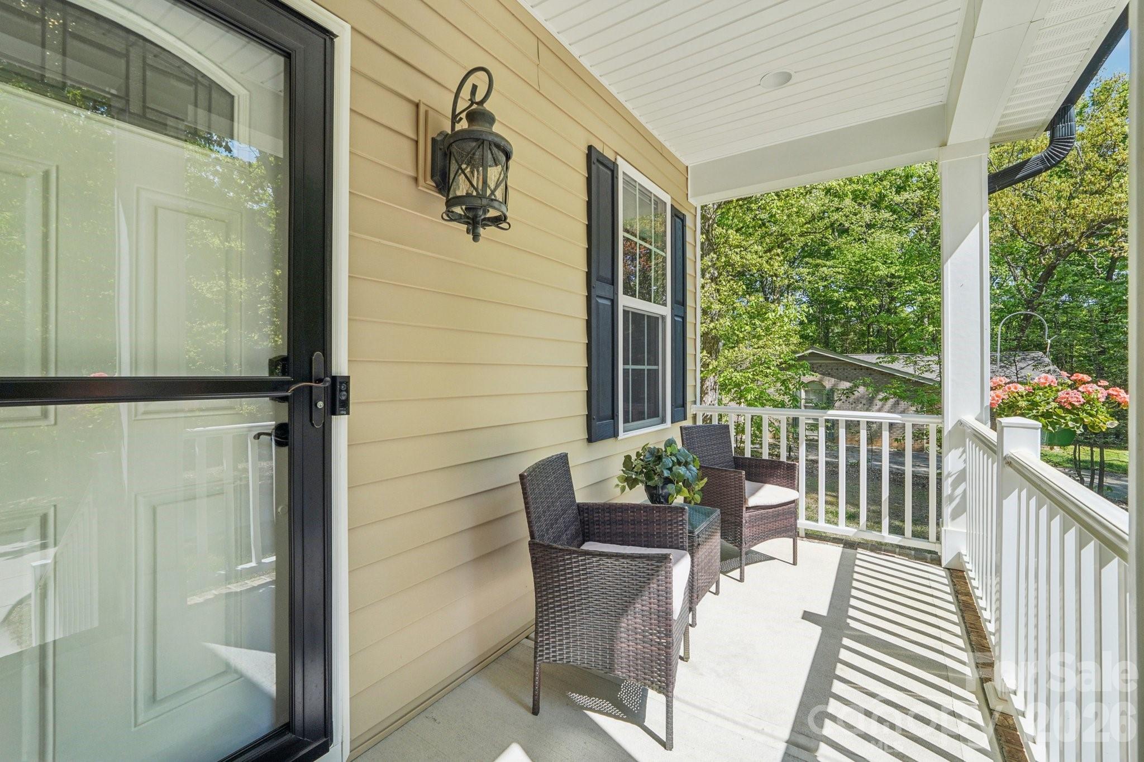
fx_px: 477
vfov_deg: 77.3
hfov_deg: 100.4
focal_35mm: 15
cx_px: 572
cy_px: 381
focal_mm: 10
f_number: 8
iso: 100
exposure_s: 1/60
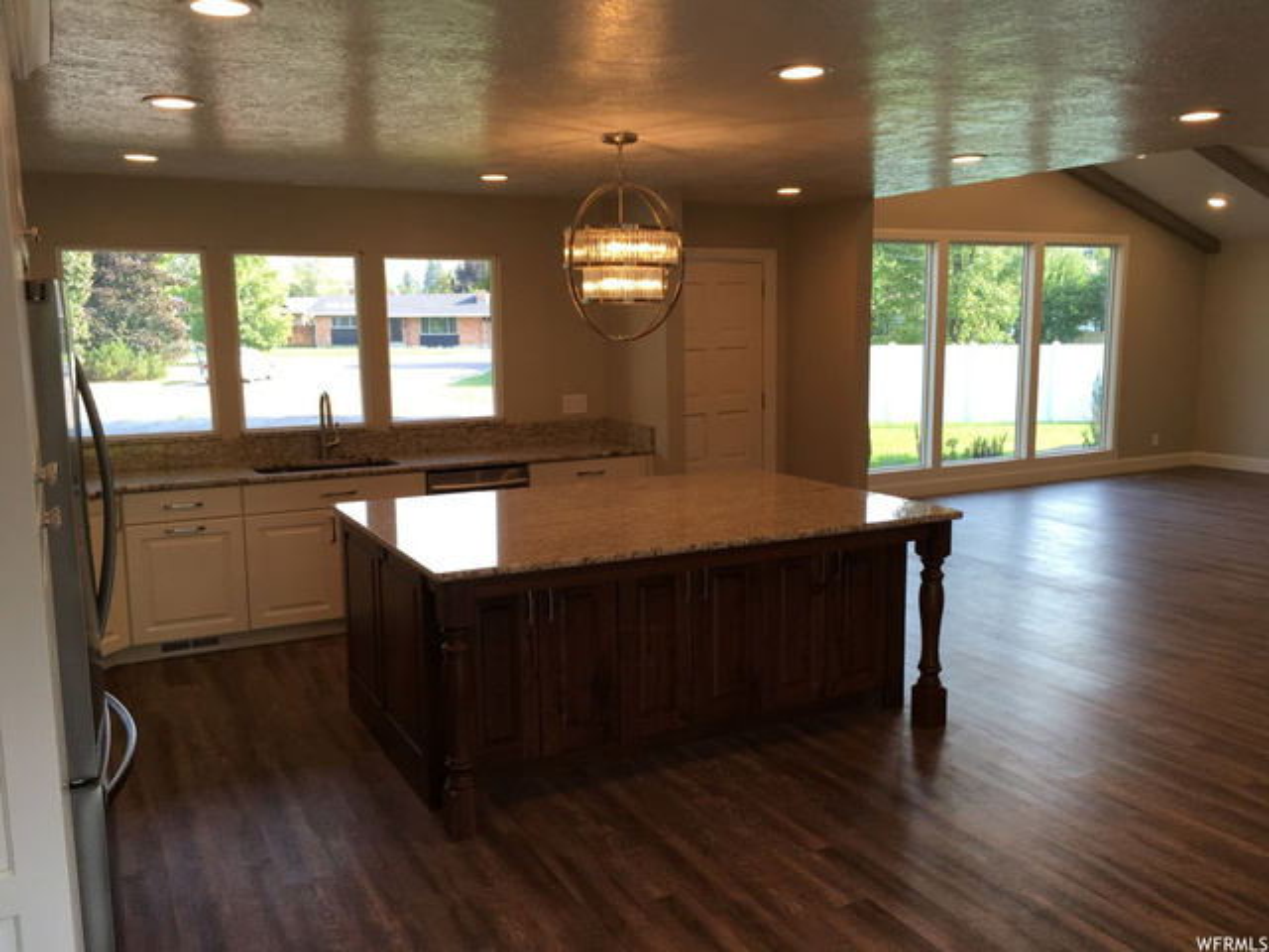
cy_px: 476
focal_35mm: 29
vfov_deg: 48.2
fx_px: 1063
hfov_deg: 61.7
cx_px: 634
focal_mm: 4.15
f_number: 2.2
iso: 40
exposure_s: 1/120
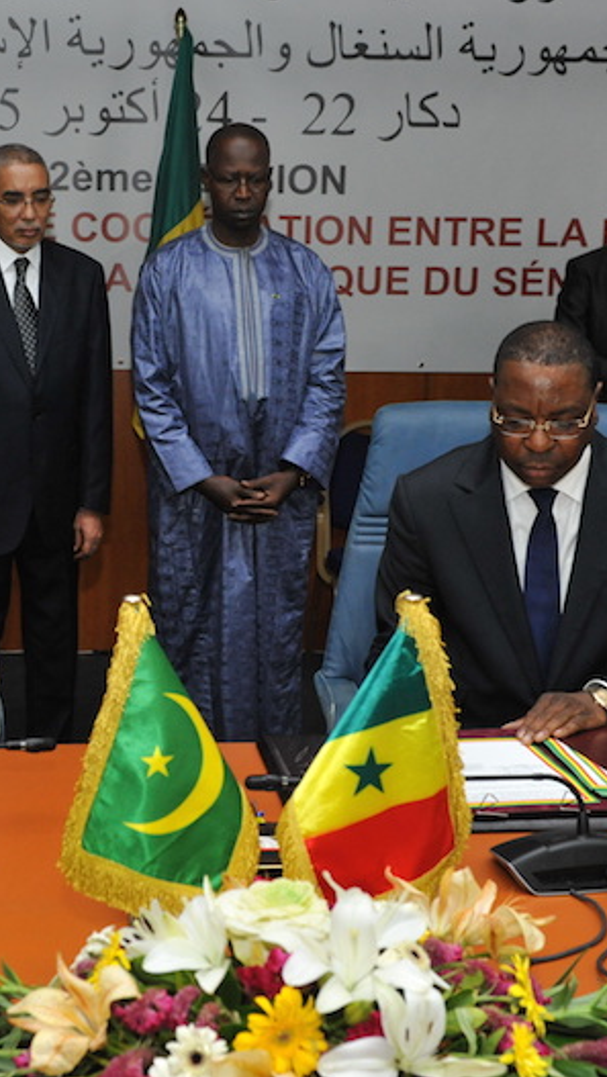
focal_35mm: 54
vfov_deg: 38.5
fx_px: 1543
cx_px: 139
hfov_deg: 22.0
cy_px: 535
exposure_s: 1/160
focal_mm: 34
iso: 2500
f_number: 5.6
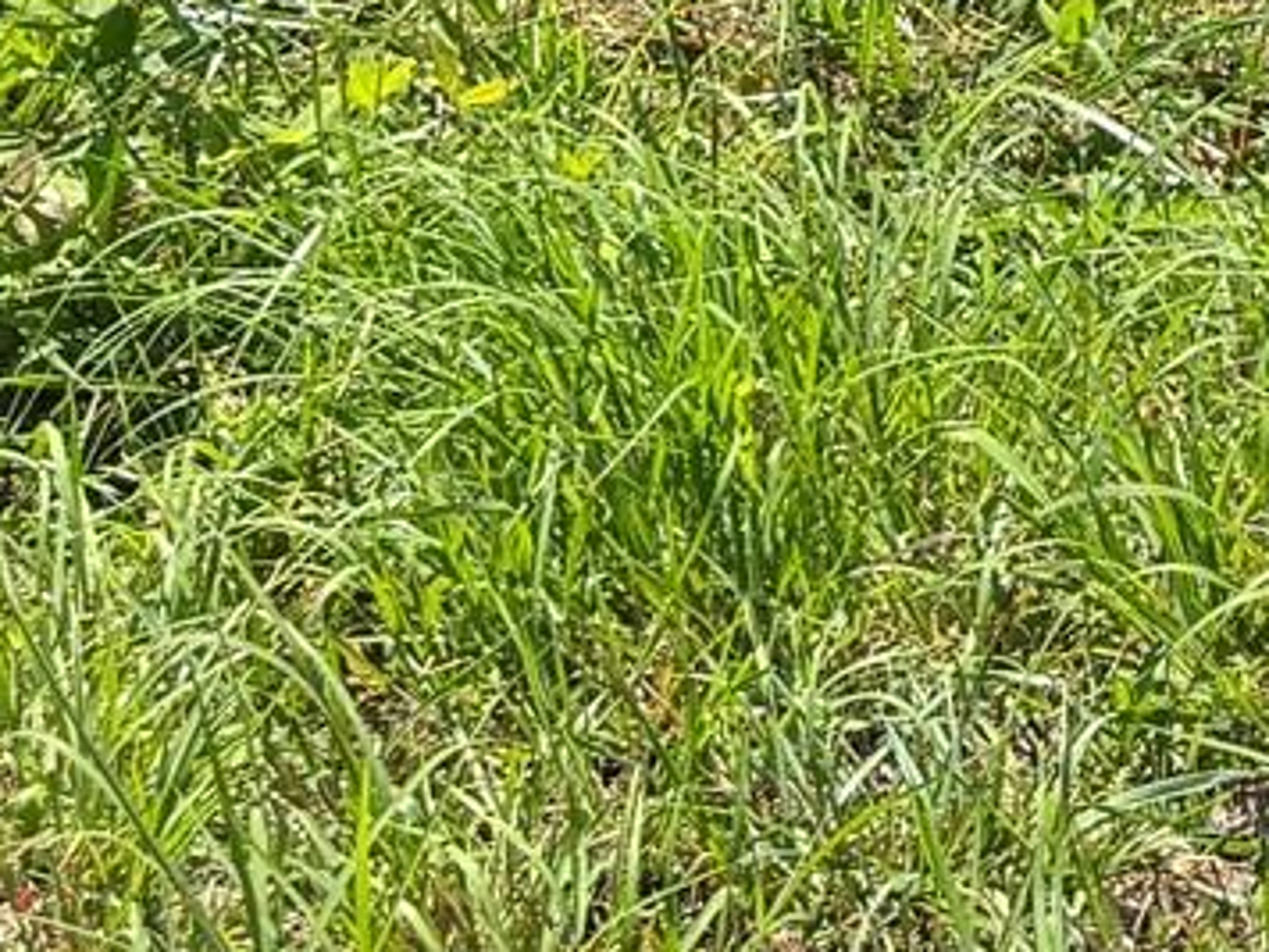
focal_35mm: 138
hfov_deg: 13.8
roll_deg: +1.7
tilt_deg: -13.3
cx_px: 1558
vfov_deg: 9.1
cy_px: -1694
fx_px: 5059
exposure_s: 1/1285
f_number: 1.78
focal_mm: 6.76
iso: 80
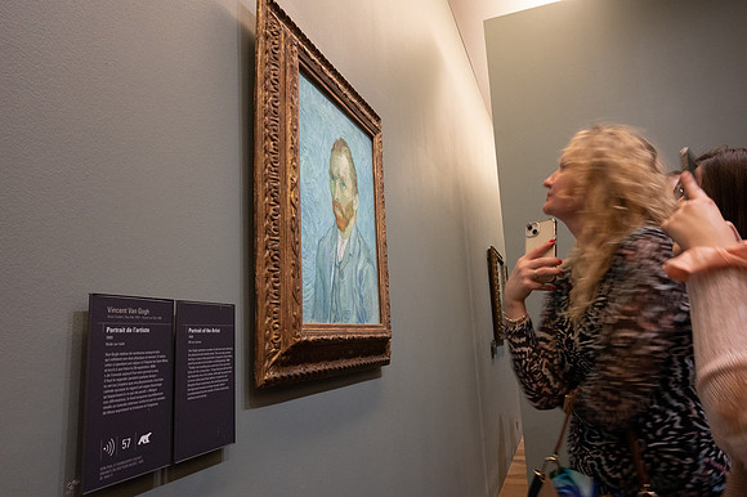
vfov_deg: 53.1
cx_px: 374
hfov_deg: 73.8
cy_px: 248
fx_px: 498
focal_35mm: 24
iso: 4000
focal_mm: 24
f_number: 13
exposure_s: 1/10
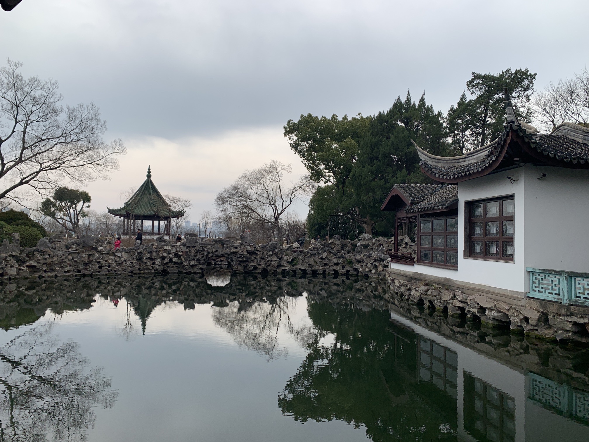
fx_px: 442
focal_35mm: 26
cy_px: 221
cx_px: 294
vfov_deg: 53.1
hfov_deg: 67.3
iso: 25
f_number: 1.8
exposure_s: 1/2481
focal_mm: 4.25
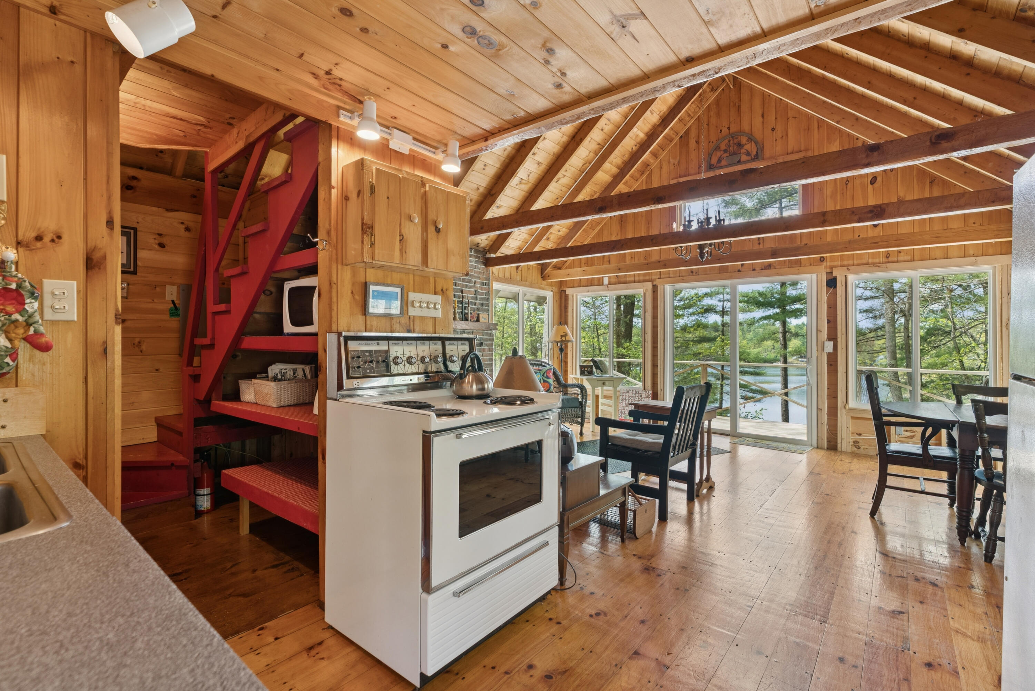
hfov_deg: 96.7
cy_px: 346
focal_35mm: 16
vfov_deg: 73.8
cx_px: 518
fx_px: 460
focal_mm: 16
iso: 320
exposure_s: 1/13
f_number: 7.1
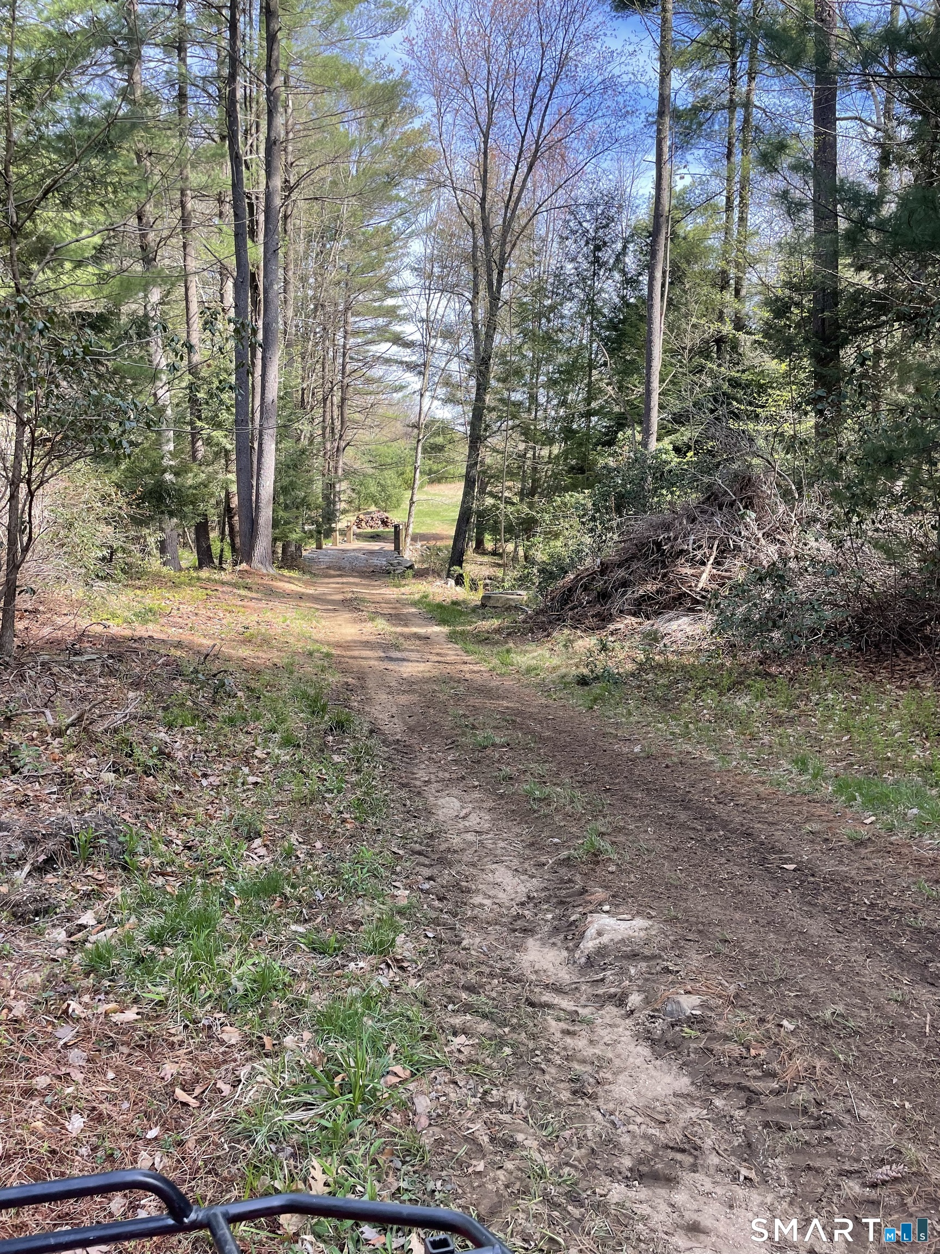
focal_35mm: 26
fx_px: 941
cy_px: 627
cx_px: 470
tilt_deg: -6.4
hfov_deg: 53.1
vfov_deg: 67.3
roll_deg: -1.1
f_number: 1.6
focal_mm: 4.2
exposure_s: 1/322
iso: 32
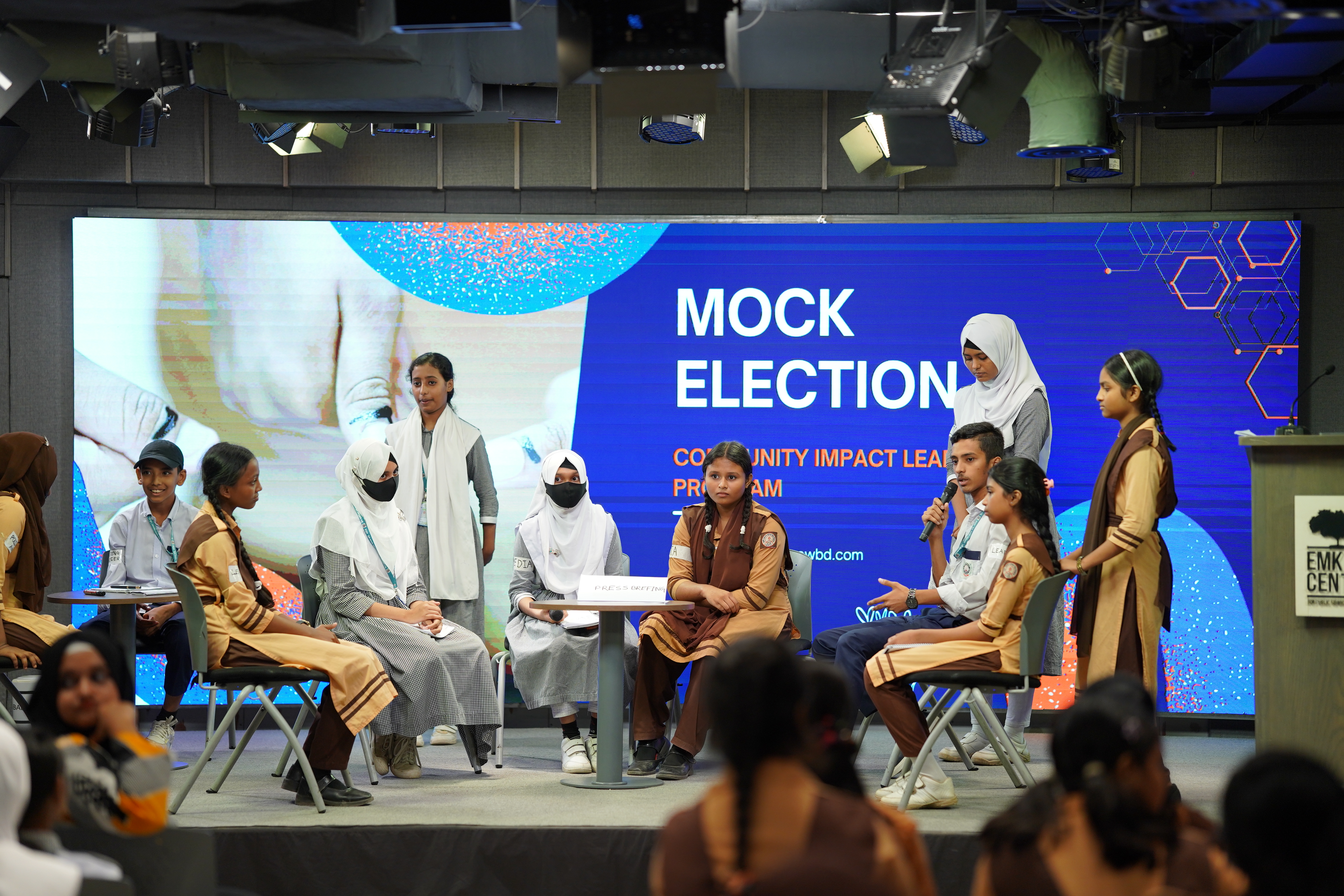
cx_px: 672
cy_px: 448
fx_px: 3173
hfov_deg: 23.9
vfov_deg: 16.1
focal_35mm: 85
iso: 500
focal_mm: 85
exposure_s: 1/400
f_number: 1.6
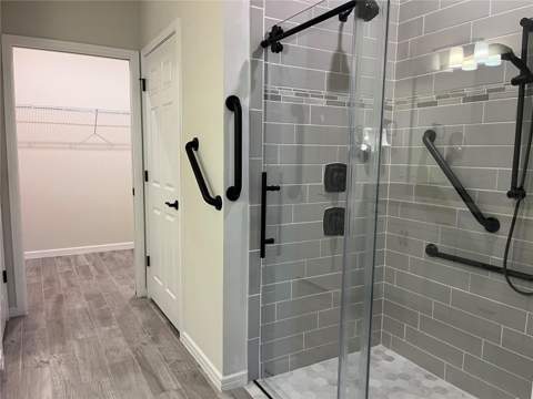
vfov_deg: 53.1
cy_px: 200
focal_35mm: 26
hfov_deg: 67.3
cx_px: 266
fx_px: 400
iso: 100
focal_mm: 5.1
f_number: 1.6
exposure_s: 1/60
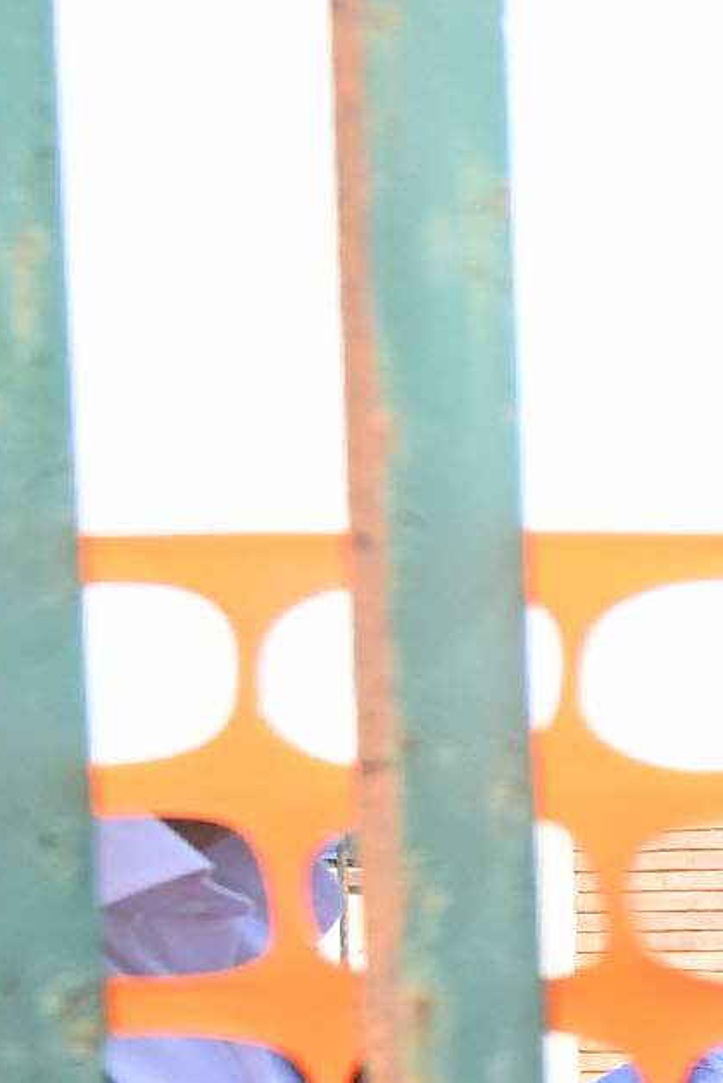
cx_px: 2705
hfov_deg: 8.9
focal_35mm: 79
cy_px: 1414
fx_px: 2378
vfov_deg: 22.8
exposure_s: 1/320
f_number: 4
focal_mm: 14
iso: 100
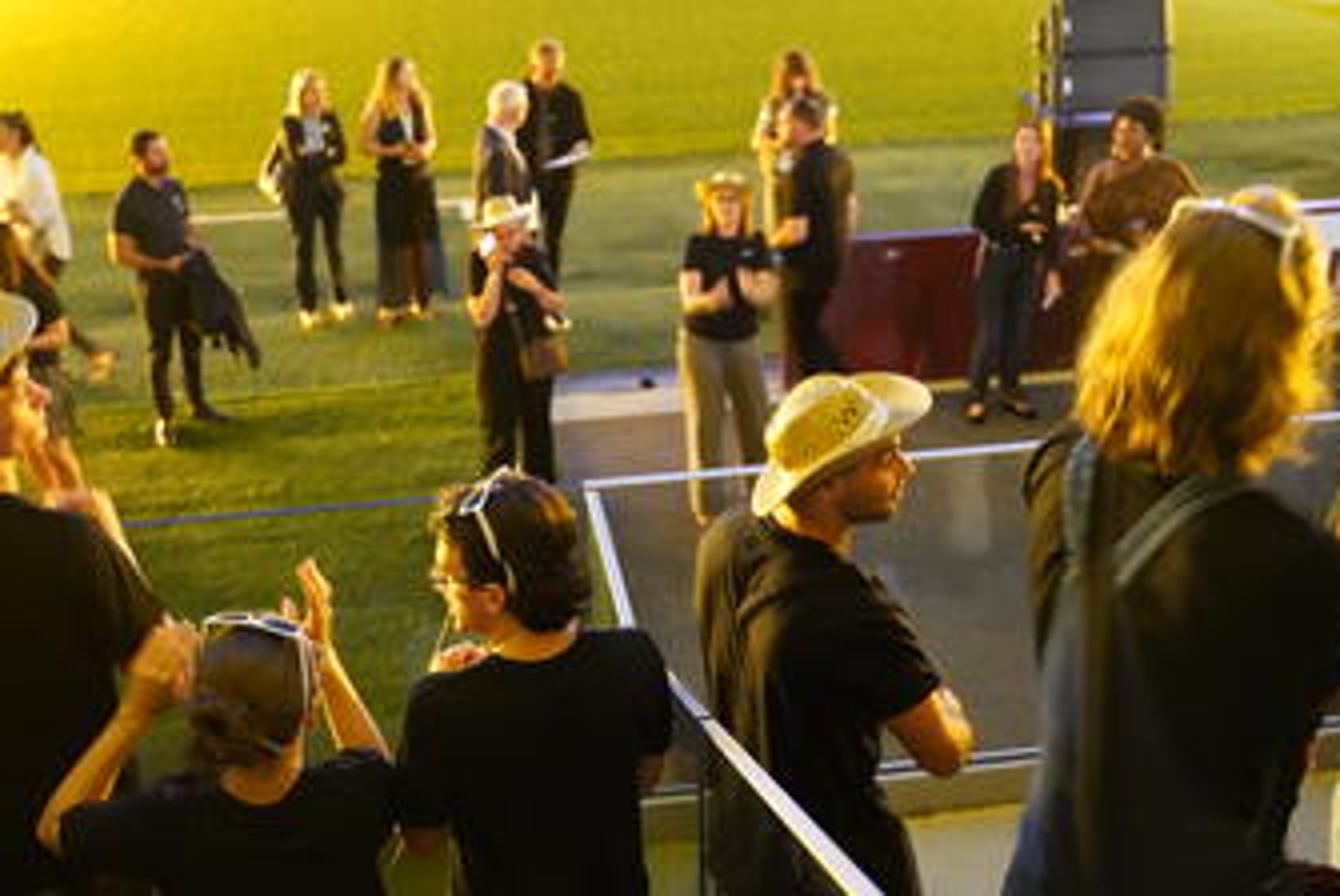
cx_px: 600
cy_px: 502
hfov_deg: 45.0
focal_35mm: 43
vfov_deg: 31.0
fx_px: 1615
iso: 12800
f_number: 2.8
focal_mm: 36.3
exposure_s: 1/25
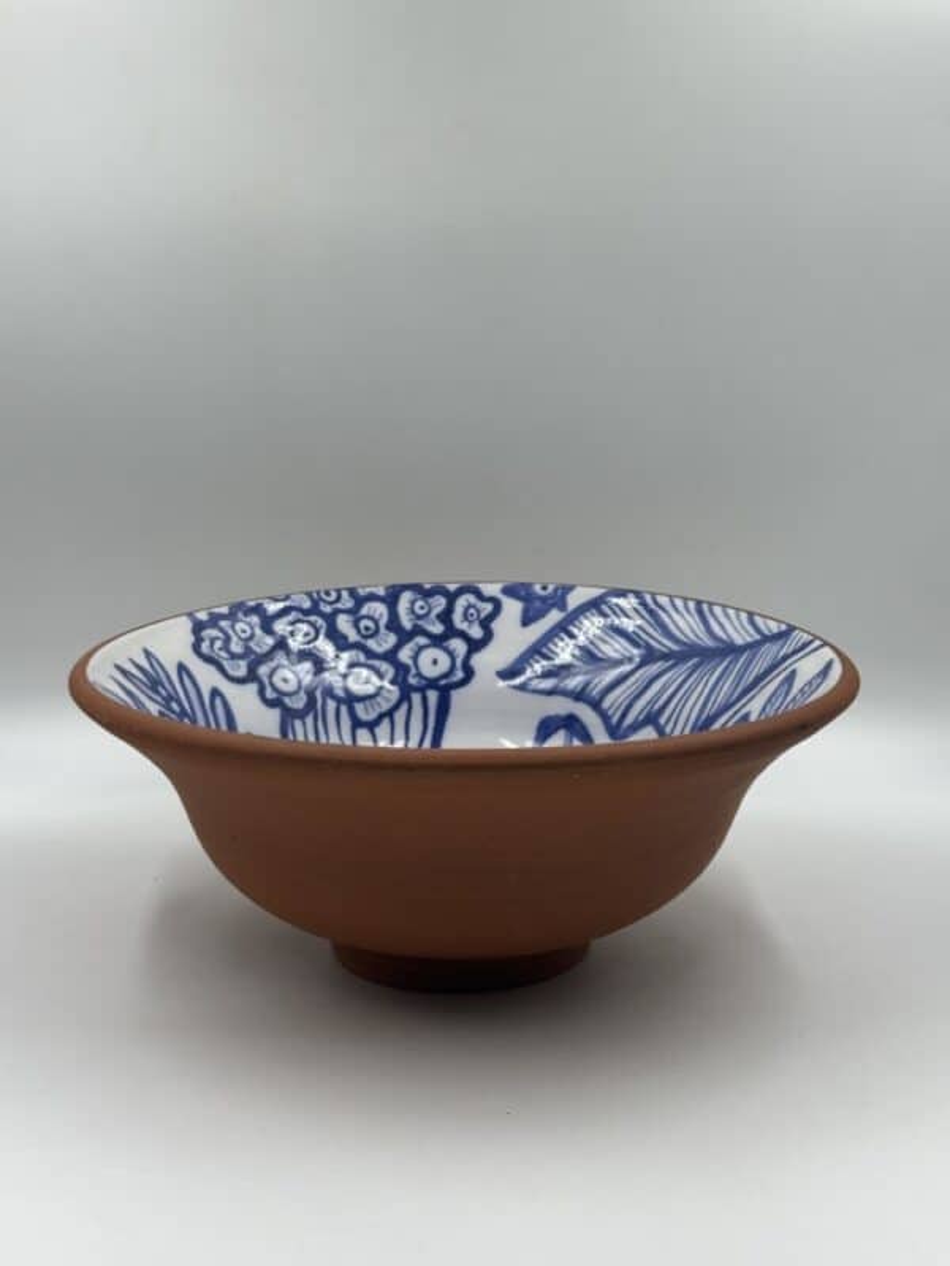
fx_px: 1756
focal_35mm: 48
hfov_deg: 30.3
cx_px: 475
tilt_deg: -13.7
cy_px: 633
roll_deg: -1.2
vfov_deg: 39.7
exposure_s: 1/280
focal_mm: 6.86
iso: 64
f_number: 1.78
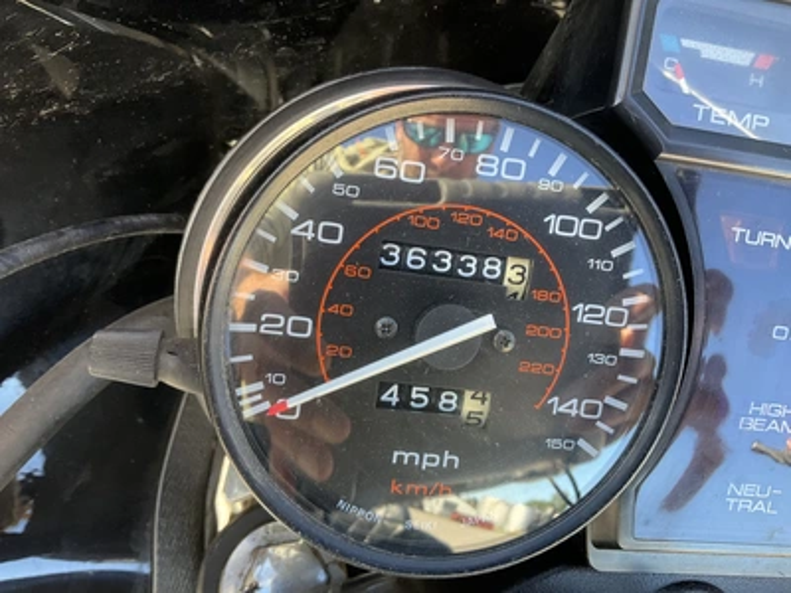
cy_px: 296
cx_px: 396
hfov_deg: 61.7
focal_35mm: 29
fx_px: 663
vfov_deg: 48.2
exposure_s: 1/104
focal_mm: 3
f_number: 1.8
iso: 64
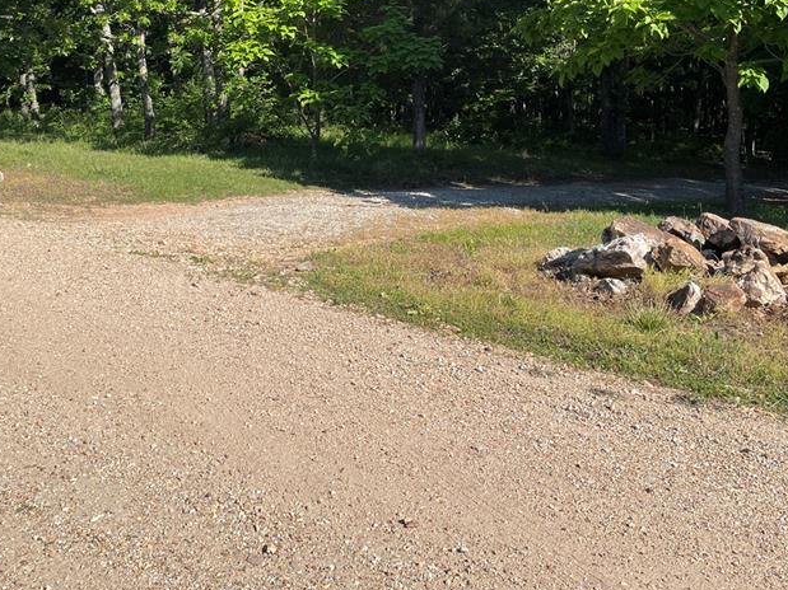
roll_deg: +1.0
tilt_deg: -3.4
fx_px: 979
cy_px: 108
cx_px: 369
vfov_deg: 32.6
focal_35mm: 43
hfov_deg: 43.8
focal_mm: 4.2
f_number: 1.6
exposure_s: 1/2817
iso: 32
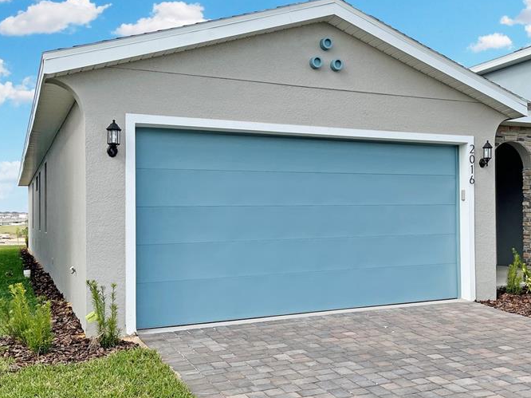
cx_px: 353
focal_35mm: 40
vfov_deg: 35.9
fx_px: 613
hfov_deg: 46.1
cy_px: 213
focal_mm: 5.1
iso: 50
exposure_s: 1/2688
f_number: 1.6
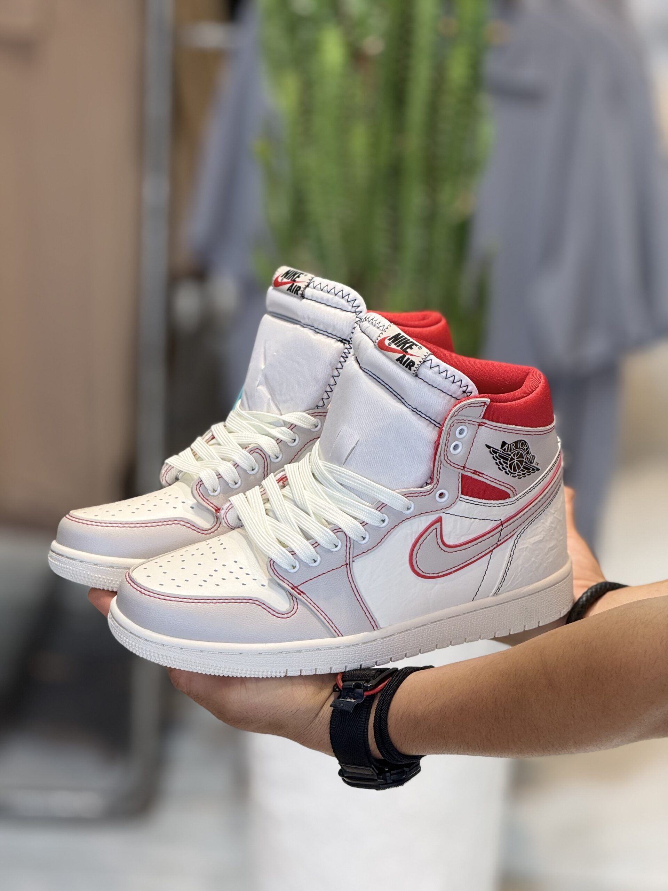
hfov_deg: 12.3
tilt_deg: -12.9
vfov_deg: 16.4
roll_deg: -2.8
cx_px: 334
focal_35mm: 120
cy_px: 446
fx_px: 3088
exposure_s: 1/100
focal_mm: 15.66
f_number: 2.8
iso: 100
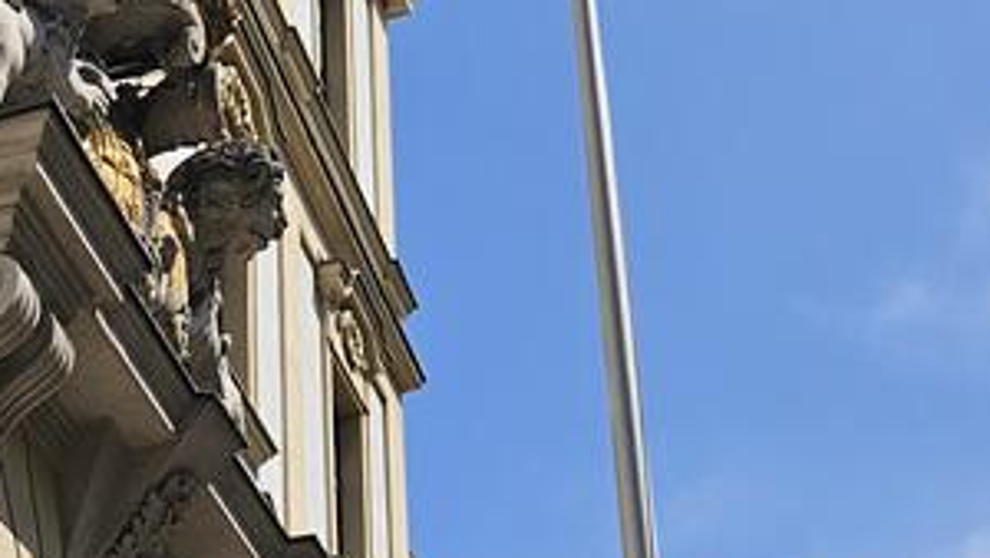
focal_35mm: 96
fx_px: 2521
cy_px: 974
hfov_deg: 20.6
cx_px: -231
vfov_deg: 11.7
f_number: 1.8
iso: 25
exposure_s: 1/4493
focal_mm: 5.4
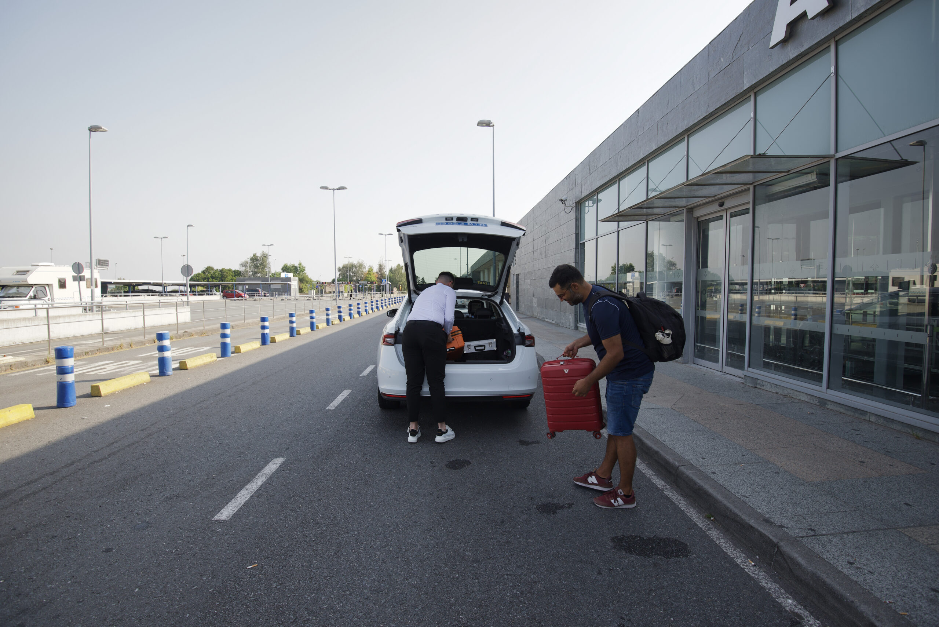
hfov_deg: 96.7
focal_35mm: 16
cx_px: 470
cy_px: 314
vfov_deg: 73.8
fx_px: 417
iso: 200
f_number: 6.3
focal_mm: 16
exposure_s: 1/320
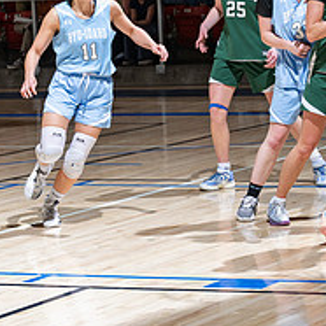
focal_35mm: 186
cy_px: 15
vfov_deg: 9.4
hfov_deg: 9.3
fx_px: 1982
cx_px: 331
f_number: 4.5
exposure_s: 1/100
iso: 80
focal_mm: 70
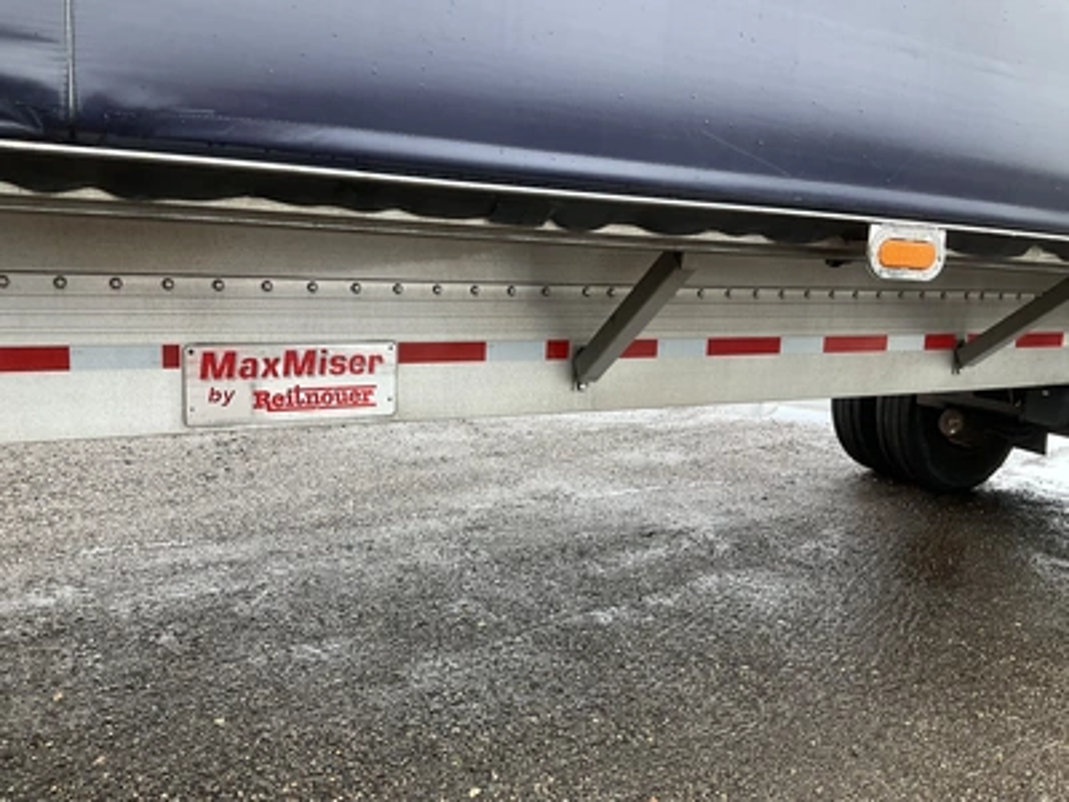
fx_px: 896
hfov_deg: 61.7
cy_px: 401
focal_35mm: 29
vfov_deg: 48.2
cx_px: 534
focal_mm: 3
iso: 20
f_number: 1.8
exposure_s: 1/122
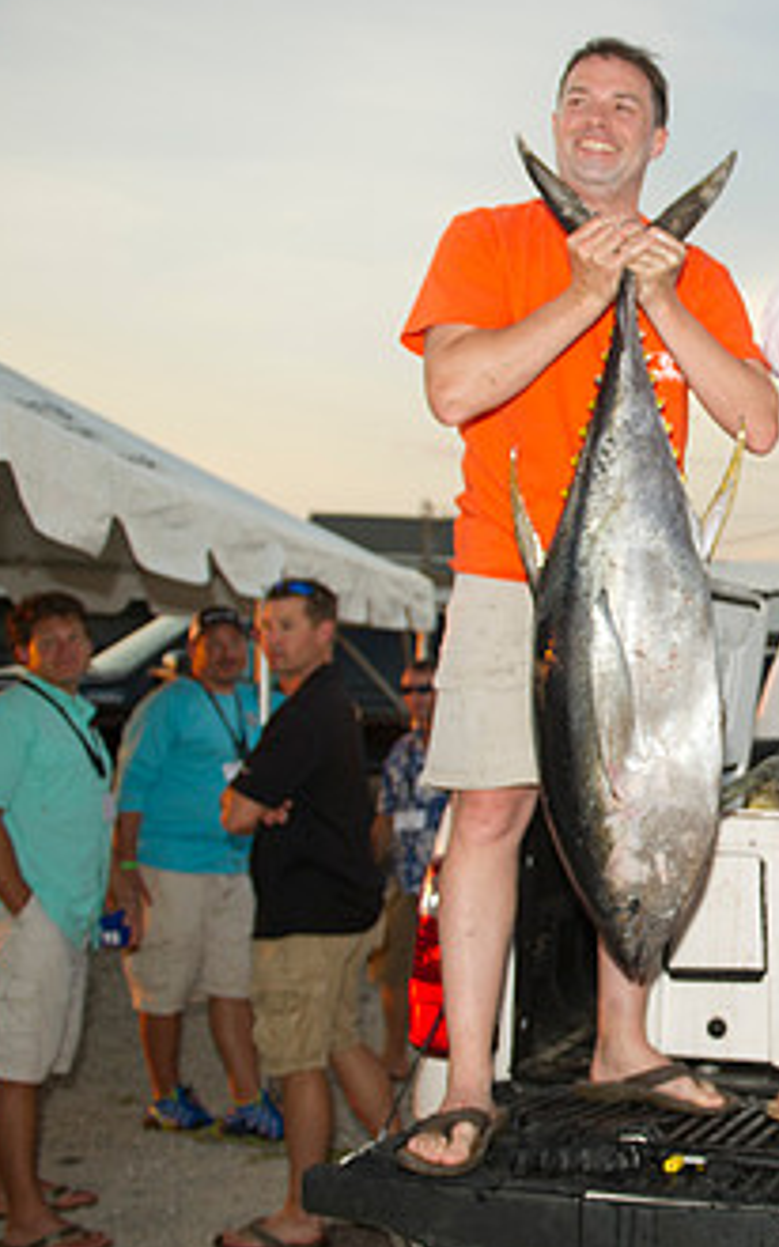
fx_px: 1462
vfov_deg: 46.2
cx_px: 987
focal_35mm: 43
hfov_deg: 25.9
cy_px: 608
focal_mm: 24
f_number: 3.2
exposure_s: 1/250
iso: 125
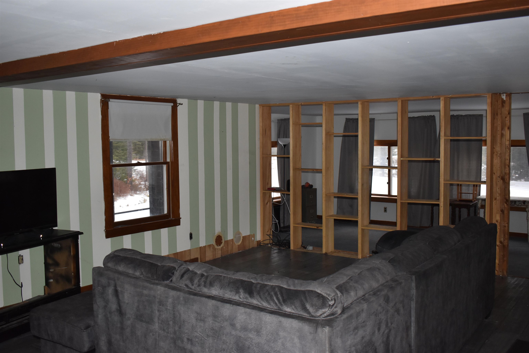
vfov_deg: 36.9
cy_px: 176
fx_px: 529
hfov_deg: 53.1
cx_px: 264
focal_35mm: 36
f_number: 3.8
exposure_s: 1/160
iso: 800
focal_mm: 24
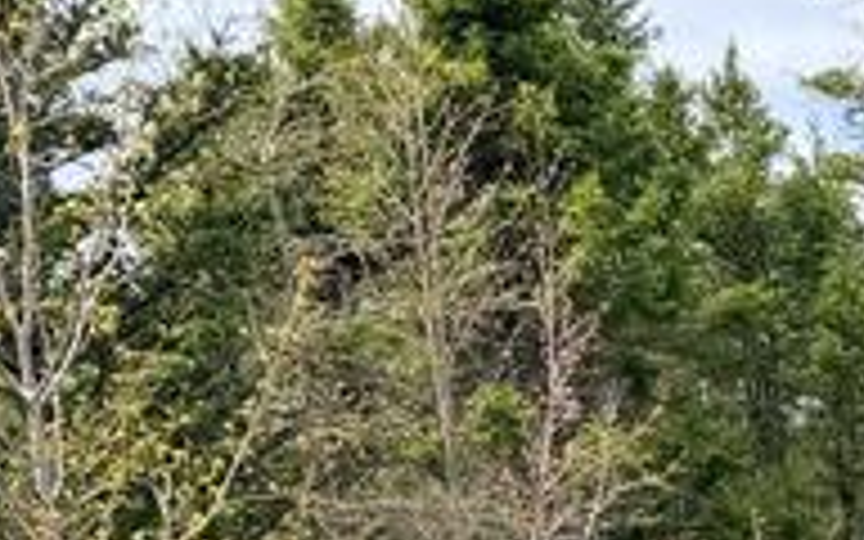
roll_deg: +1.4
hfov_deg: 13.0
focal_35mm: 136
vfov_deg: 8.5
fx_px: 3202
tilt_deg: -10.7
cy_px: 1449
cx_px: 1809
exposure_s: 1/2801
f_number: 1.78
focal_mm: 6.76
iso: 80
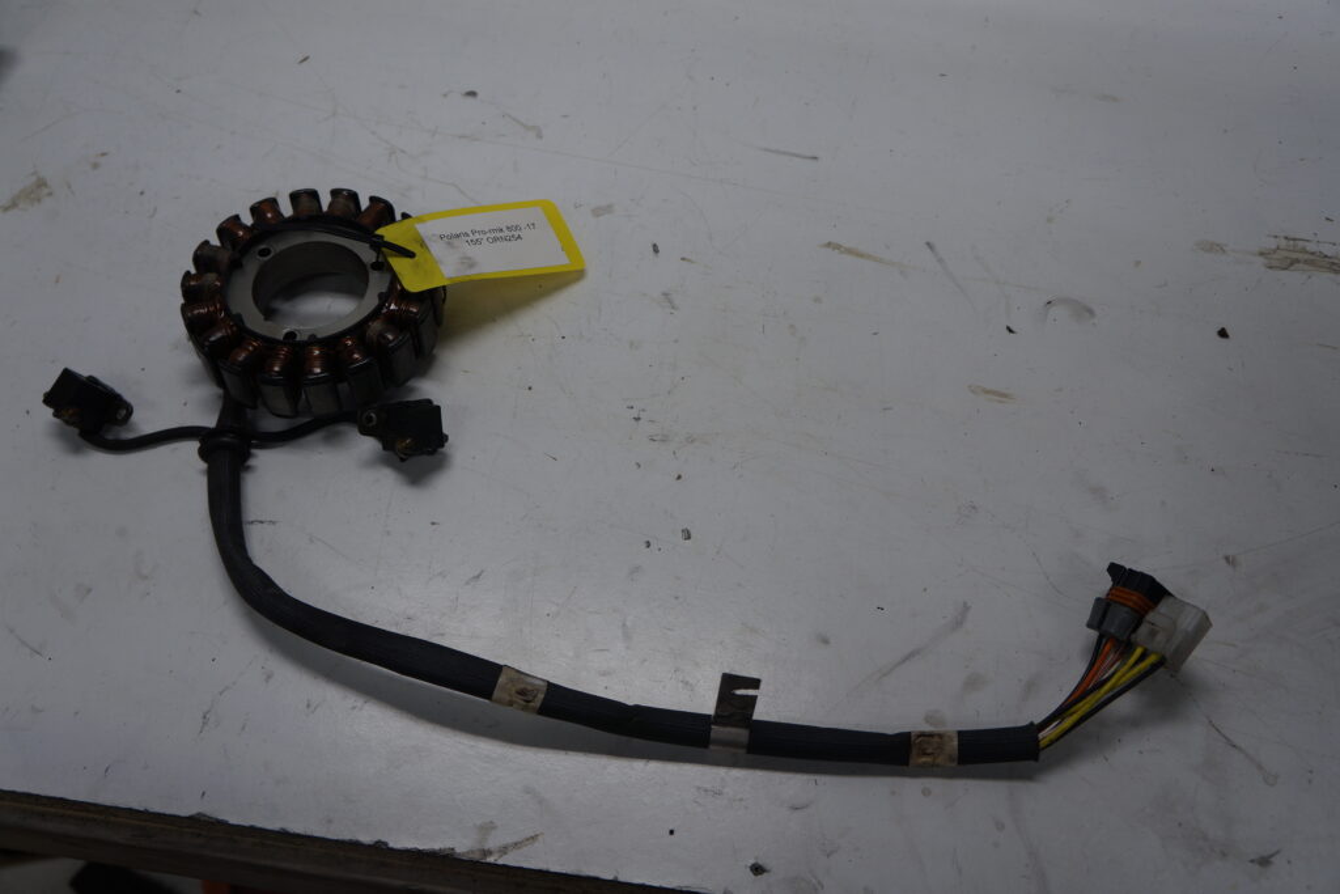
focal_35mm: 32
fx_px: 1173
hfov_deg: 59.5
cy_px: 447
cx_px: 670
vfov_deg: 41.7
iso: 100
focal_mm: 21
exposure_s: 1/125
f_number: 4
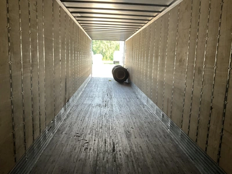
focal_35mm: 29
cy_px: 87
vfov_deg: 48.2
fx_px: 194
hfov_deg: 61.7
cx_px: 116
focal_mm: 3
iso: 80
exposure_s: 1/60
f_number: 1.8
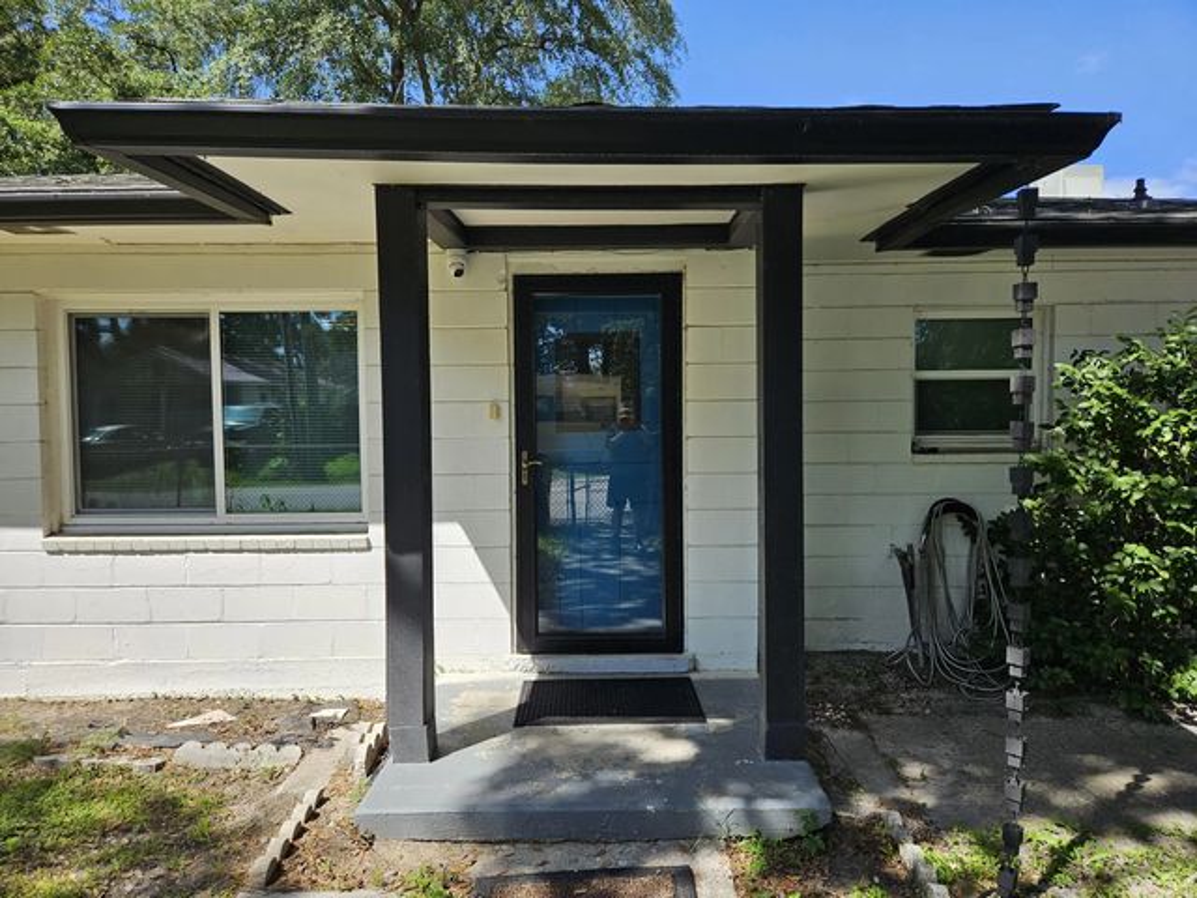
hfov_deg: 73.9
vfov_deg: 58.9
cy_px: 449
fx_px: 795
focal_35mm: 23
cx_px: 598
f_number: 1.8
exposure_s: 1/736
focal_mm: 5.4
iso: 25
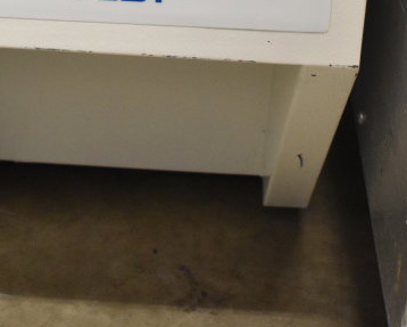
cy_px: -177
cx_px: 166
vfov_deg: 13.8
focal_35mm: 104
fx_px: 1256
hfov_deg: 18.4
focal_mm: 29
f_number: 4.2
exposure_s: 1/50
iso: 3600
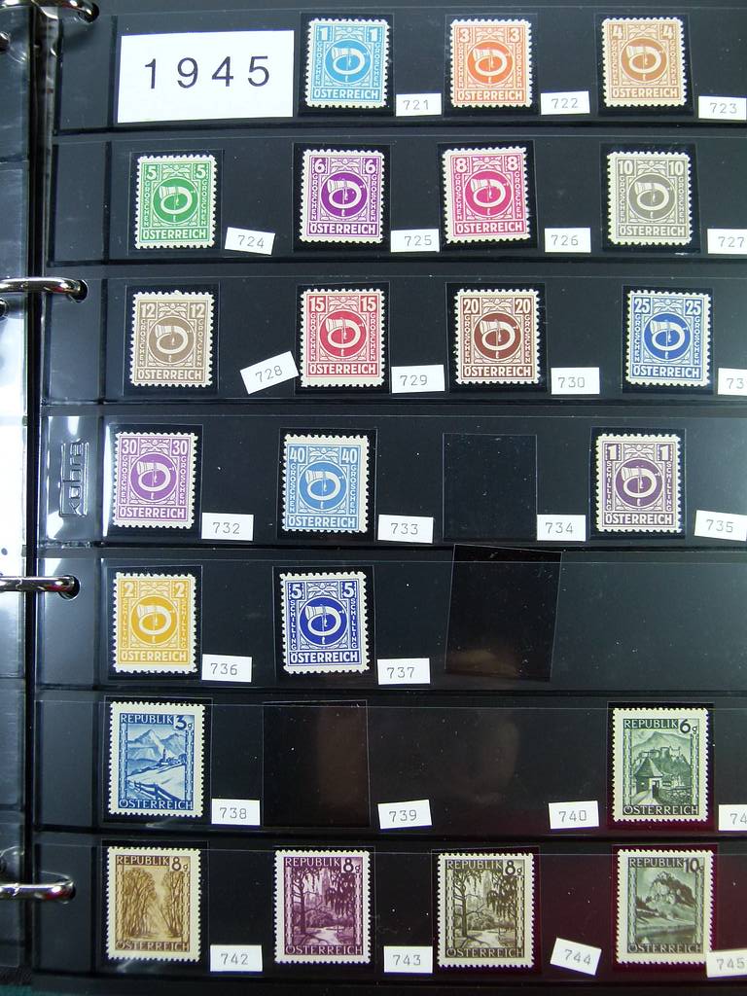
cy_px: 498
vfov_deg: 45.8
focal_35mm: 41
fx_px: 1180
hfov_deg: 35.1
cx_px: 374
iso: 125
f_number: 3.2
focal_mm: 7.4
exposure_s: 1/60
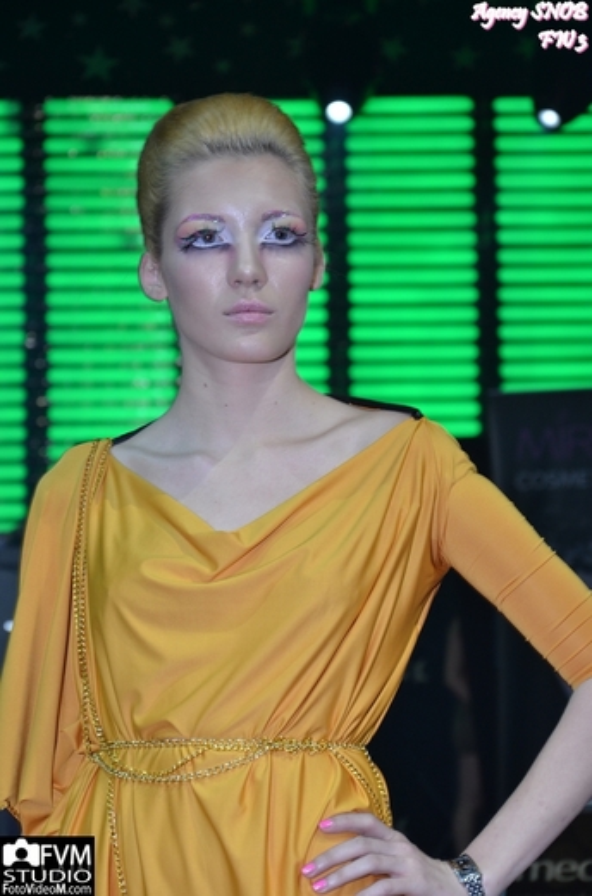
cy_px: 448
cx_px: 296
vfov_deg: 17.1
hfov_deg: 11.4
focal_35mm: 120
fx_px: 2976
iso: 640
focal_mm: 80
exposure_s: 1/60
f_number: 6.3
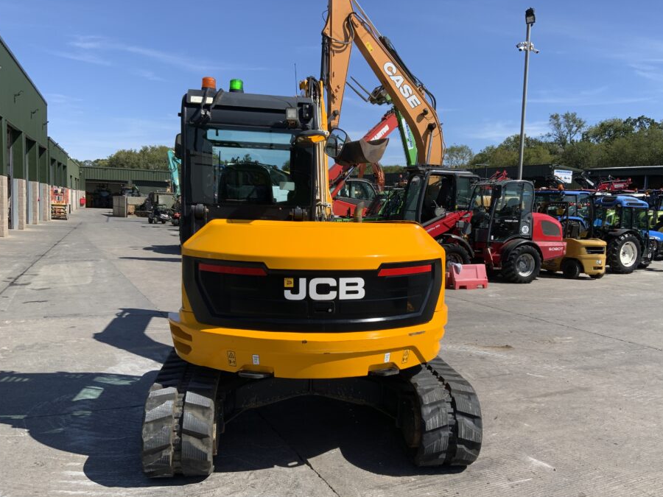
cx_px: 366
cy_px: 272
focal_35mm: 33
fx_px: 632
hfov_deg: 55.2
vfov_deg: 42.9
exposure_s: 1/1912
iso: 16
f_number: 1.8
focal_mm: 3
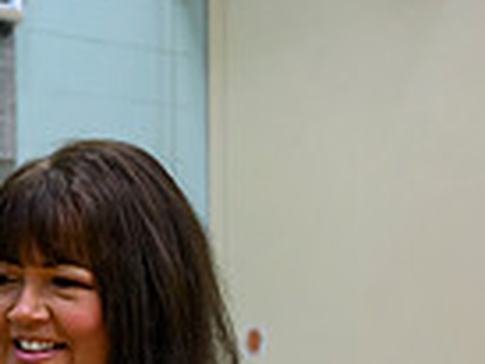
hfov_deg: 14.8
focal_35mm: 112
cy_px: 432
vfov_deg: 12.9
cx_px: -452
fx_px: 1571
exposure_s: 1/160
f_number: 4.5
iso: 3200
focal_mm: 26
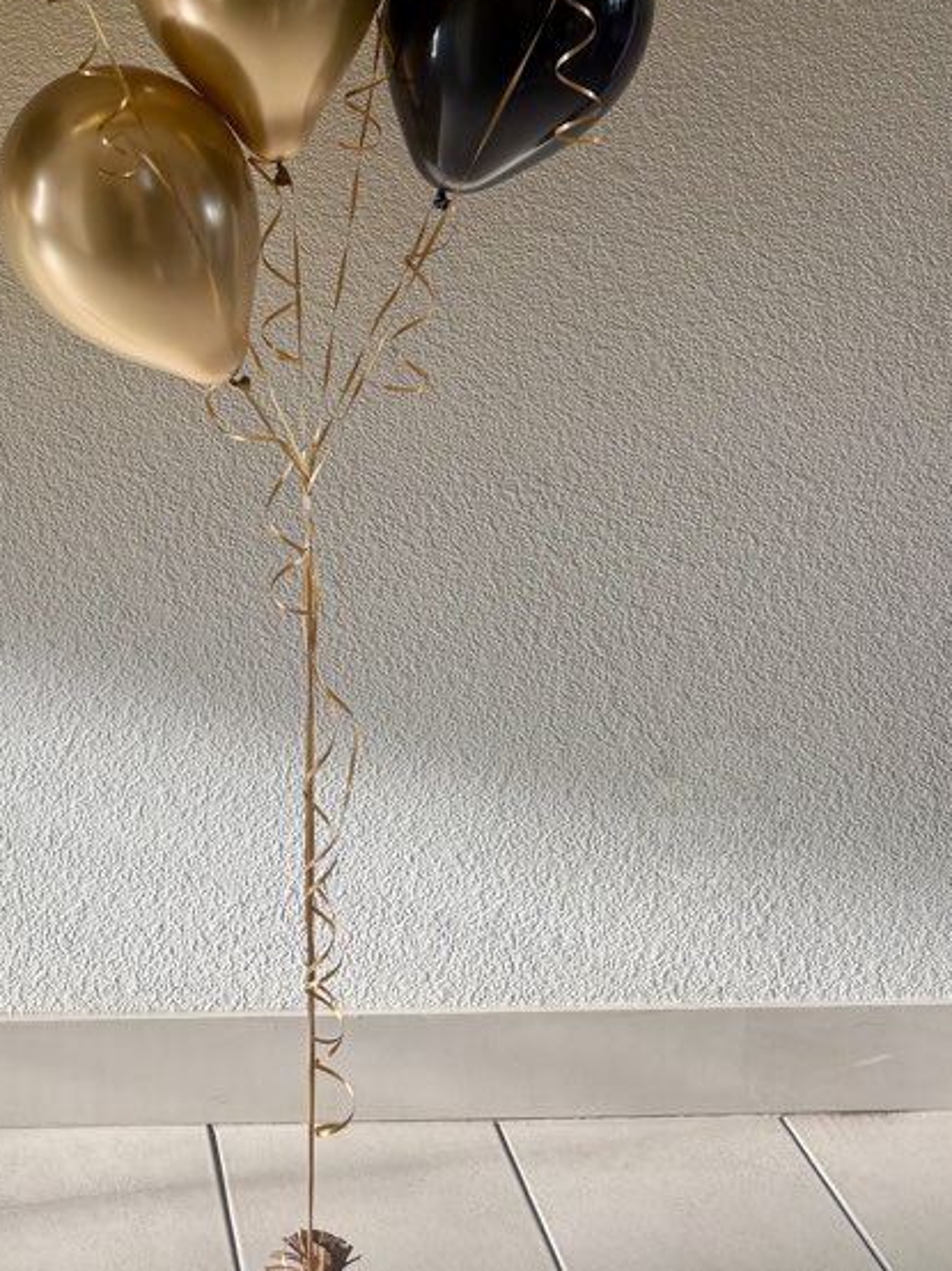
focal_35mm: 52
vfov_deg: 33.9
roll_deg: +0.4
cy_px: 21
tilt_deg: -1.0
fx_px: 1908
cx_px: -9
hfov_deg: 26.5
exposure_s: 1/193
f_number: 1.78
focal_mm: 6.76
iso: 64
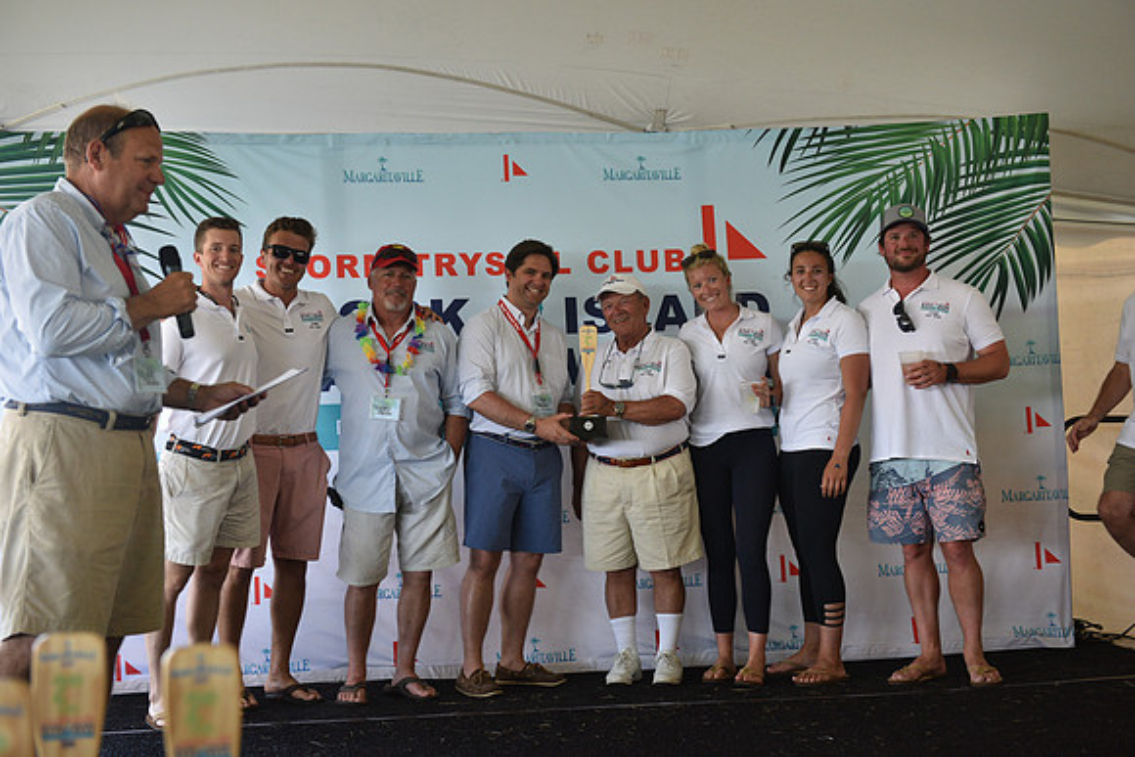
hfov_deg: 38.2
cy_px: 378
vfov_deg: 26.0
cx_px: 568
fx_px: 1640
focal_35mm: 52
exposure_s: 1/200
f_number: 4
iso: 640
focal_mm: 52
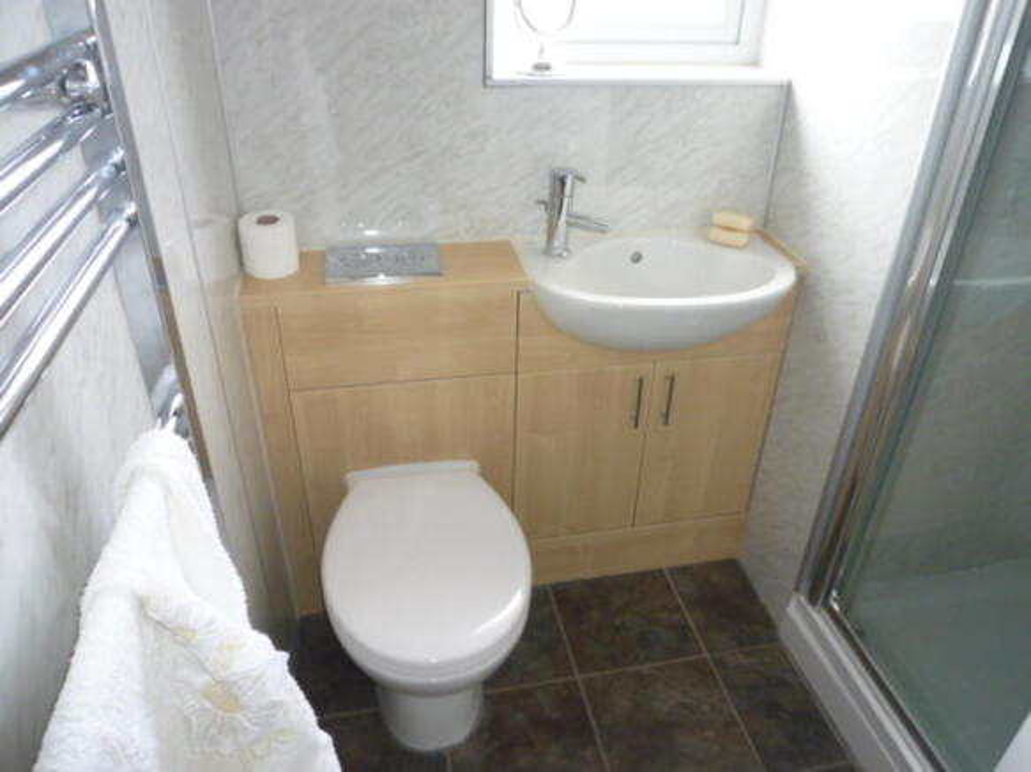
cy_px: 386
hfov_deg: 69.4
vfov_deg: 54.9
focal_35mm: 25
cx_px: 516
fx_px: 744
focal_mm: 4.5
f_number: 2.8
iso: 250
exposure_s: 1/30
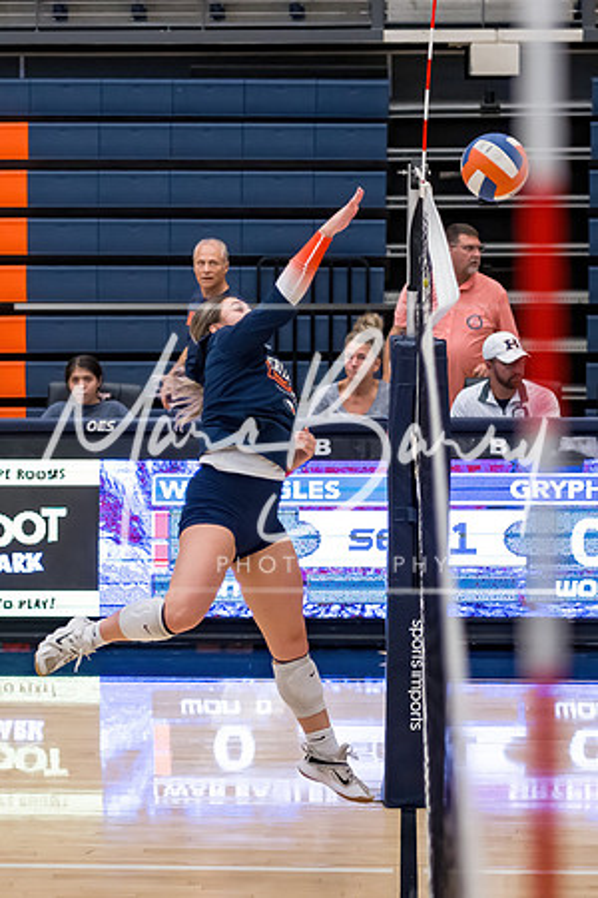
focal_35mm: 124
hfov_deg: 11.0
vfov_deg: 16.5
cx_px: 195
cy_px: 342
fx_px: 3096
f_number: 2.8
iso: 2000
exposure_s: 1/1000
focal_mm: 62
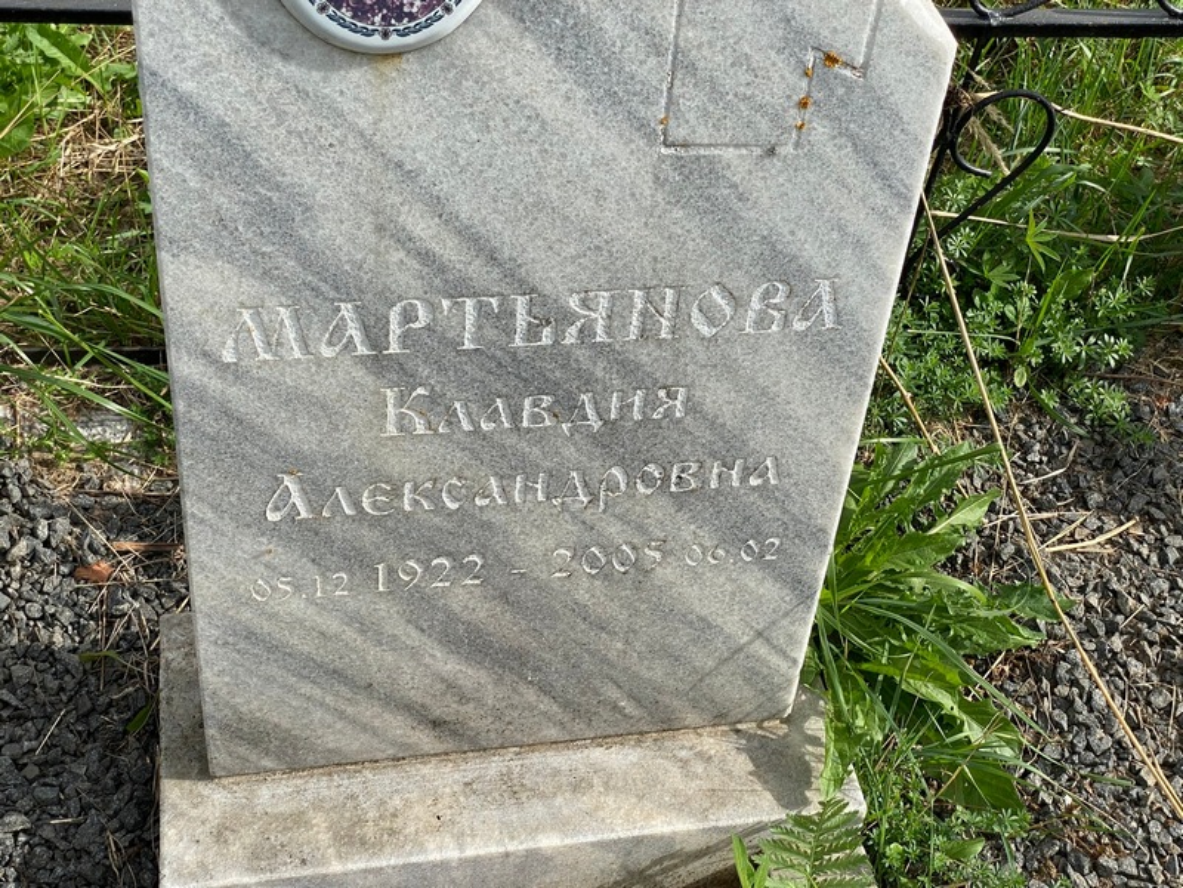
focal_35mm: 52
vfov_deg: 28.0
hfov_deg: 36.8
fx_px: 1777
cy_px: 444
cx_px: 592
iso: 20
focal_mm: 6
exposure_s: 1/999
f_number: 2
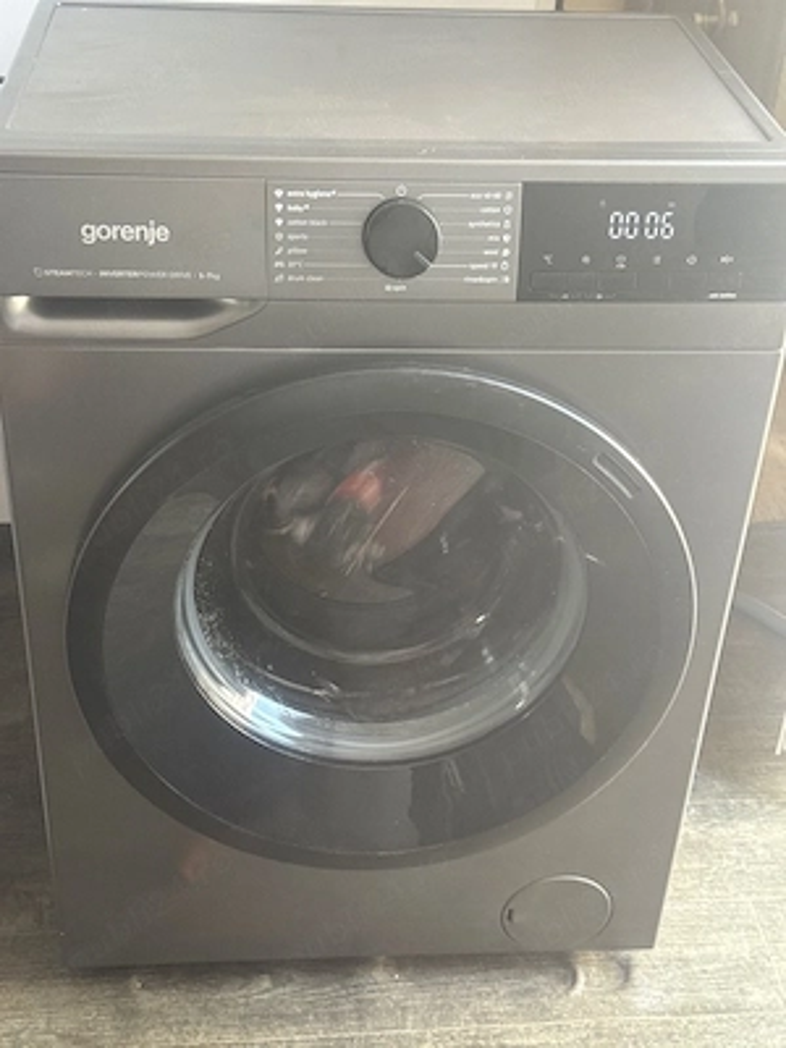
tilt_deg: -34.8
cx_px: 393
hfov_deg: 30.3
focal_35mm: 48
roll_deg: -3.8
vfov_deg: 39.7
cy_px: 524
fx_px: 1453
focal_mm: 6.76
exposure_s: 1/60
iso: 100
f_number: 1.78
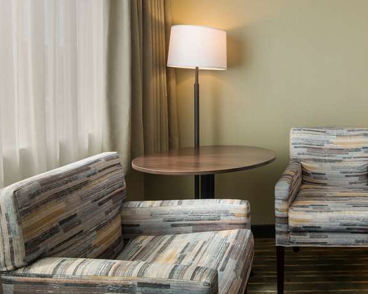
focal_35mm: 33
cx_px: 306
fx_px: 359
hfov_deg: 50.2
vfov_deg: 43.4
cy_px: 82
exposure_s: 1/3
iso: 320
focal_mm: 20
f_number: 7.1
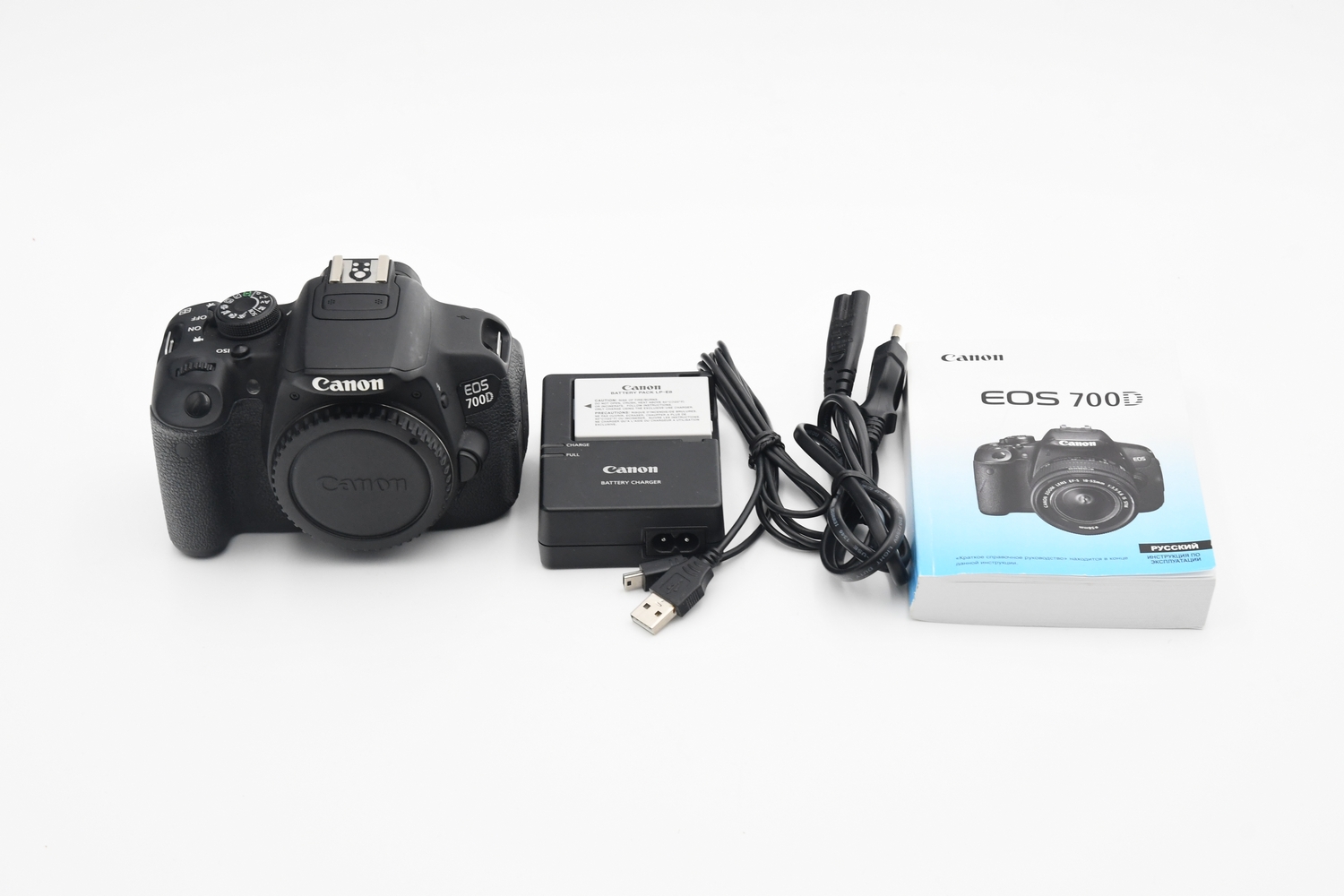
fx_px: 2912
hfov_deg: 26.0
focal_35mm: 78
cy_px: 448
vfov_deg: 17.5
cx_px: 672
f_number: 8
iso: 1600
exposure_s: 1/100
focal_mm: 52
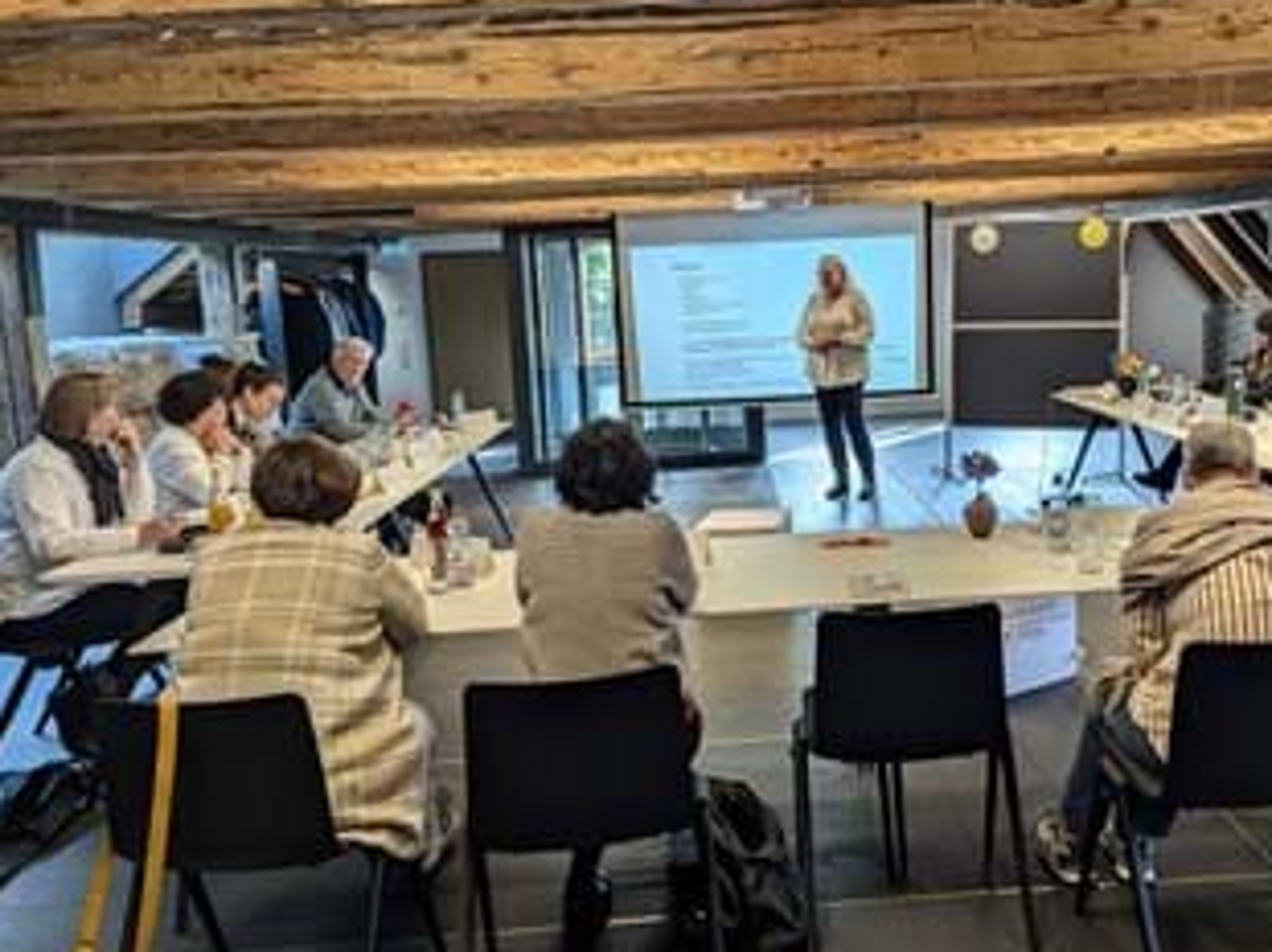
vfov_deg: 45.3
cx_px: 808
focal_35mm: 31
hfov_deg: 57.5
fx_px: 1138
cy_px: 427
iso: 54
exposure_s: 1/100
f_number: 1.85
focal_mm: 6.81
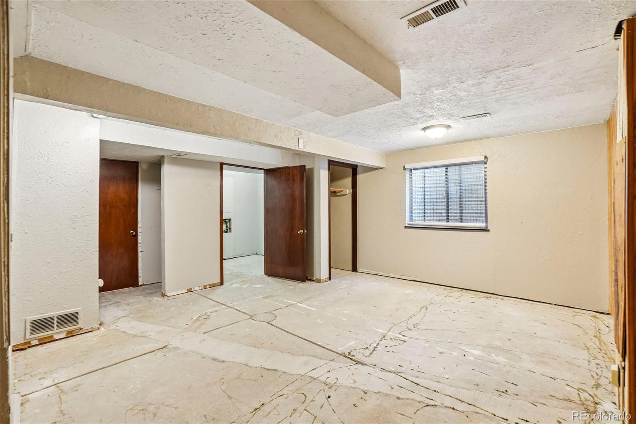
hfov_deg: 100.4
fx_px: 265
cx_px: 318
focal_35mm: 15
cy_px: 212
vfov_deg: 77.3
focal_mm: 10
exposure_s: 1/3.33
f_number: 8
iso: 400
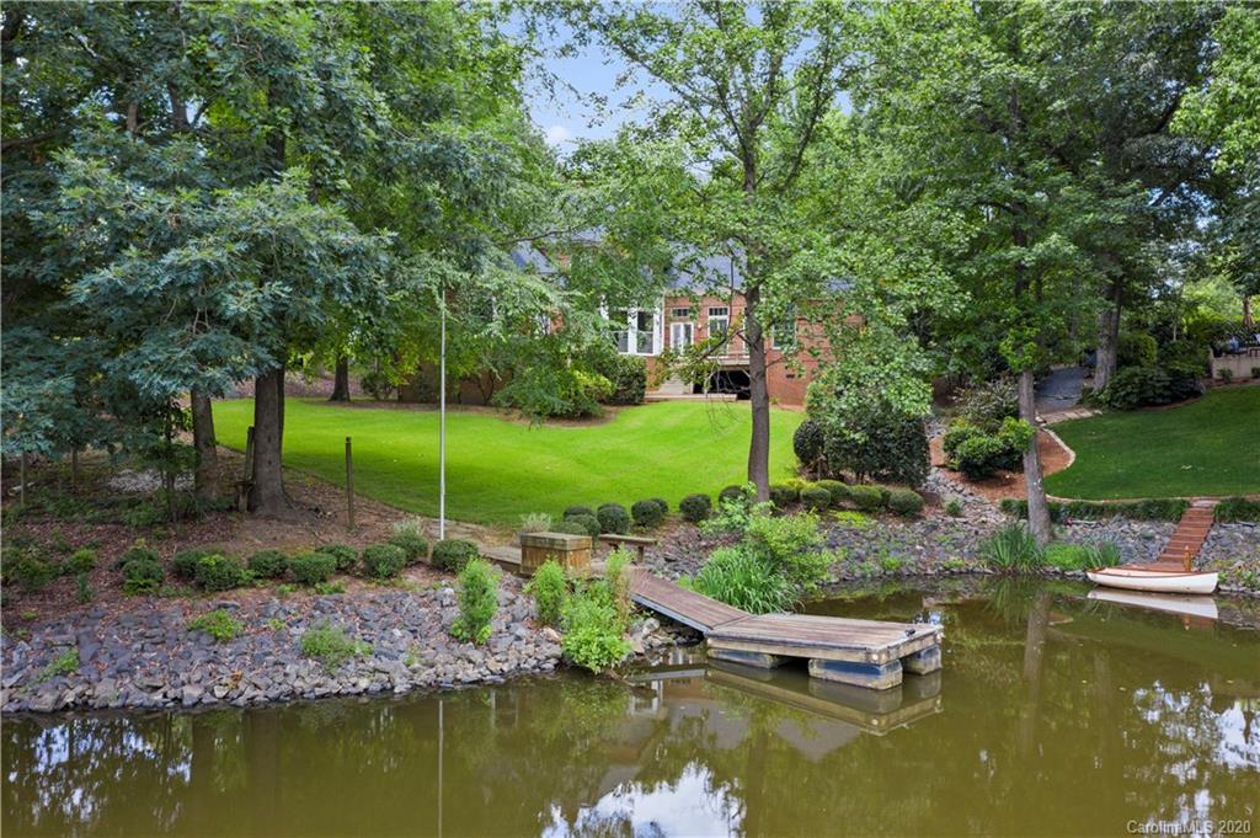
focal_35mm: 28
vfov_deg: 46.3
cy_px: 419
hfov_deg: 65.5
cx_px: 630
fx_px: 979
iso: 200
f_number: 4.5
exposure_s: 1/4
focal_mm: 10.26
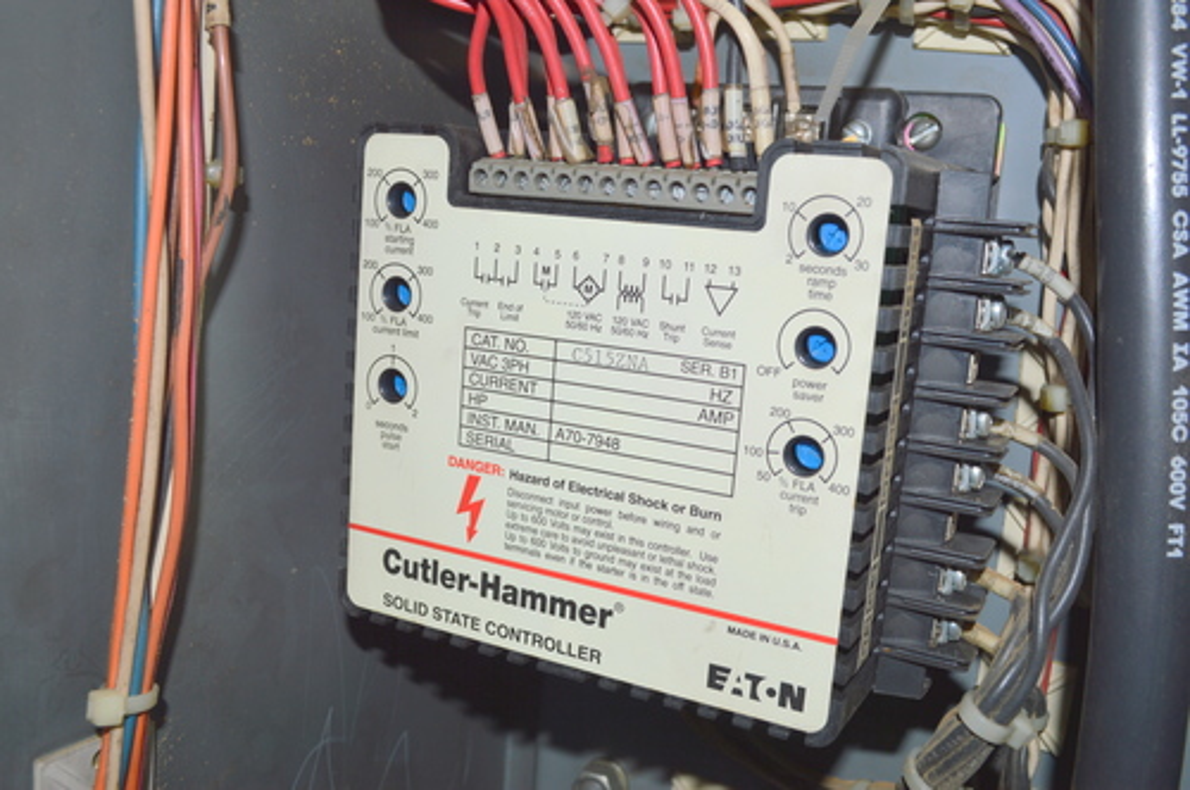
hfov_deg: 57.3
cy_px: 395
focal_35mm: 33
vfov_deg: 39.9
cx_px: 595
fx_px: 1089
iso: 100
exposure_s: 1/60
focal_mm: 22
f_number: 8
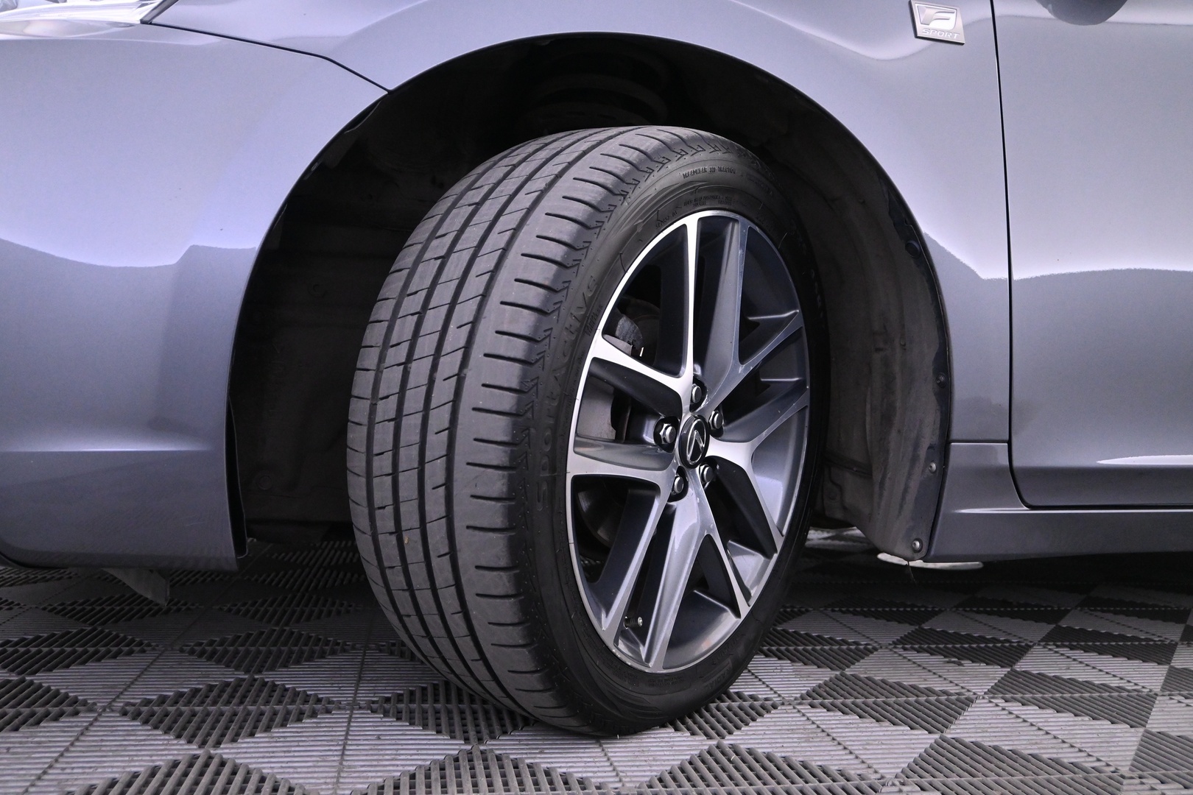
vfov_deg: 44.6
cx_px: 596
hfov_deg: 63.2
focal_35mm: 29
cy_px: 398
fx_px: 969
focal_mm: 19.5
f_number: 3.8
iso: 3200
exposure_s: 1/60
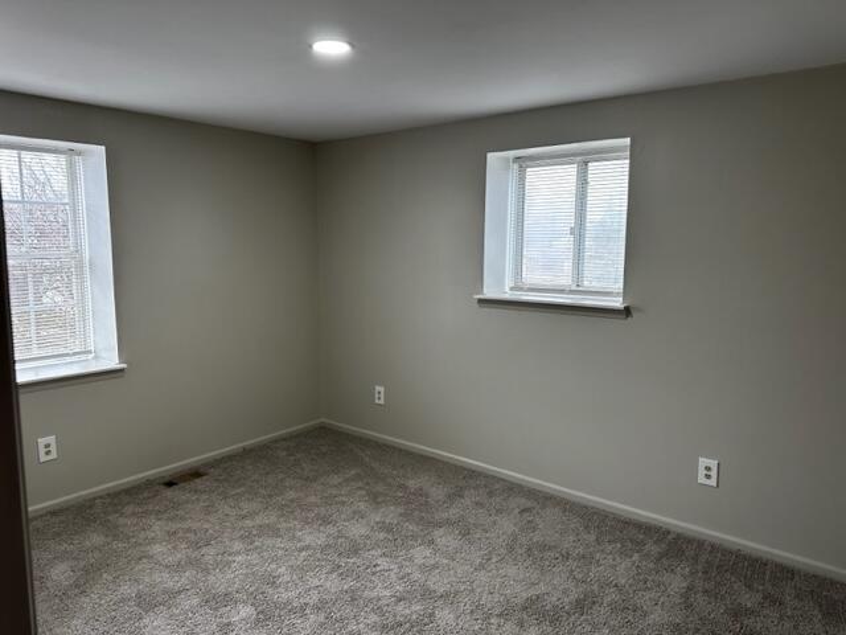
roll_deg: -0.1
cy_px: 318
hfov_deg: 71.6
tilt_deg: -8.2
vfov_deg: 56.8
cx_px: 423
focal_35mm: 24
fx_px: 587
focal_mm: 6.86
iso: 200
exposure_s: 1/120
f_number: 1.78
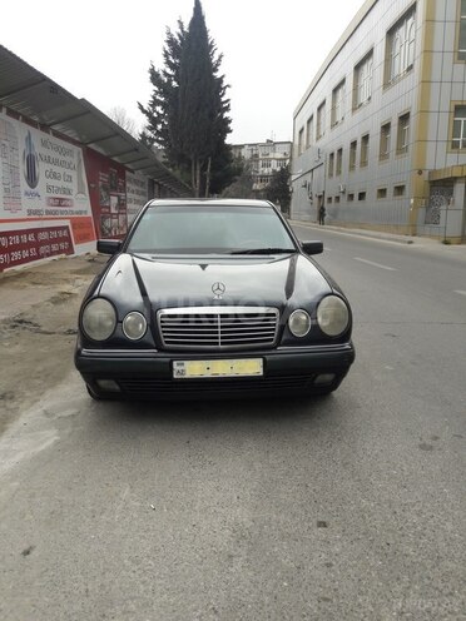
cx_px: 233
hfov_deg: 49.7
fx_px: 503
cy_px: 310
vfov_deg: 63.4
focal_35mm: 28
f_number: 1.9
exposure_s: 1/439
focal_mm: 3.7
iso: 40
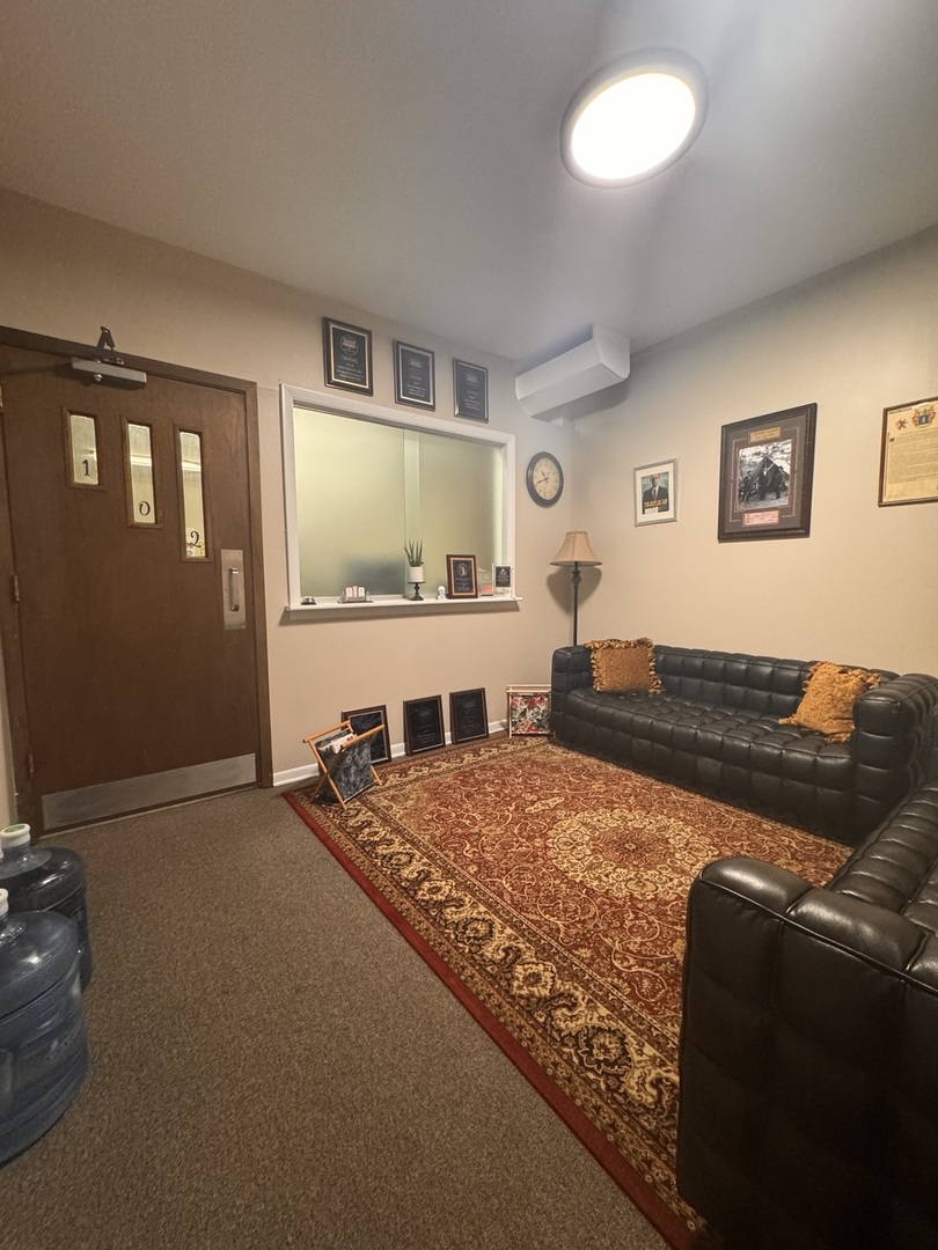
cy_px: 625
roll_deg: +0.5
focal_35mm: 14
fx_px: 506
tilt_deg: -5.7
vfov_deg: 102.1
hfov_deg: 85.7
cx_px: 469
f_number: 2.2
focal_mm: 2.22
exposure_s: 1/60
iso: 640
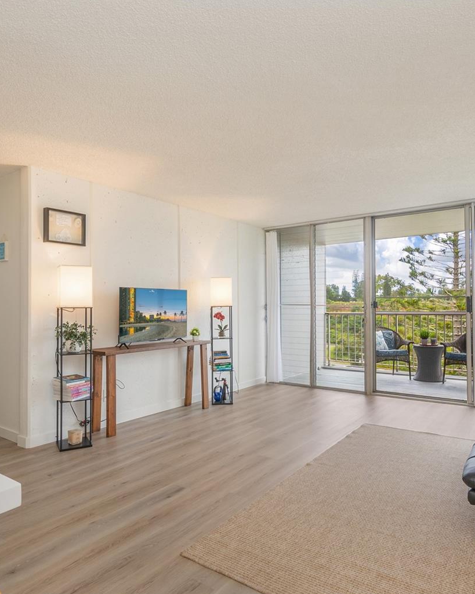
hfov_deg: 63.1
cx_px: 238
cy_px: 308
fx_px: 387
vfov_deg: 75.0
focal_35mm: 22
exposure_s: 1/40
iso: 250
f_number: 8
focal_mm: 10
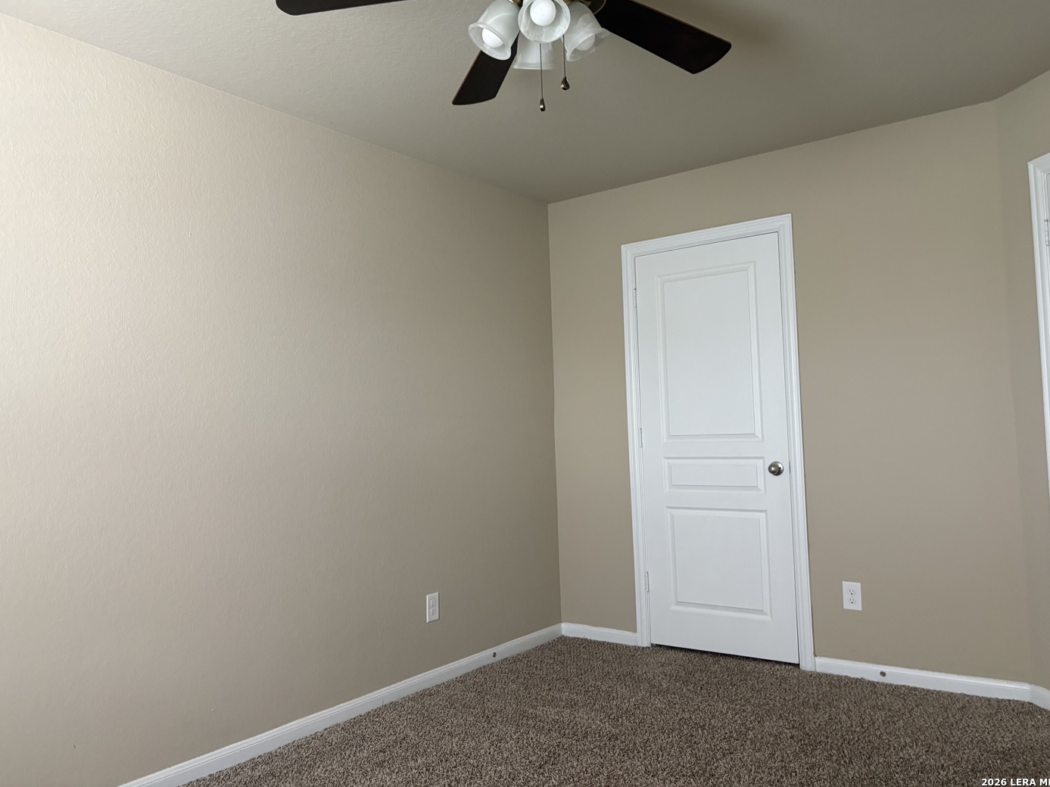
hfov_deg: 65.3
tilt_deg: +2.9
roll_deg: +2.7
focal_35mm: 27
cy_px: 380
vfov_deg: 51.3
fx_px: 819
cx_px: 516
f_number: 1.6
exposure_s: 1/60
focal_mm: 5.96
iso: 200
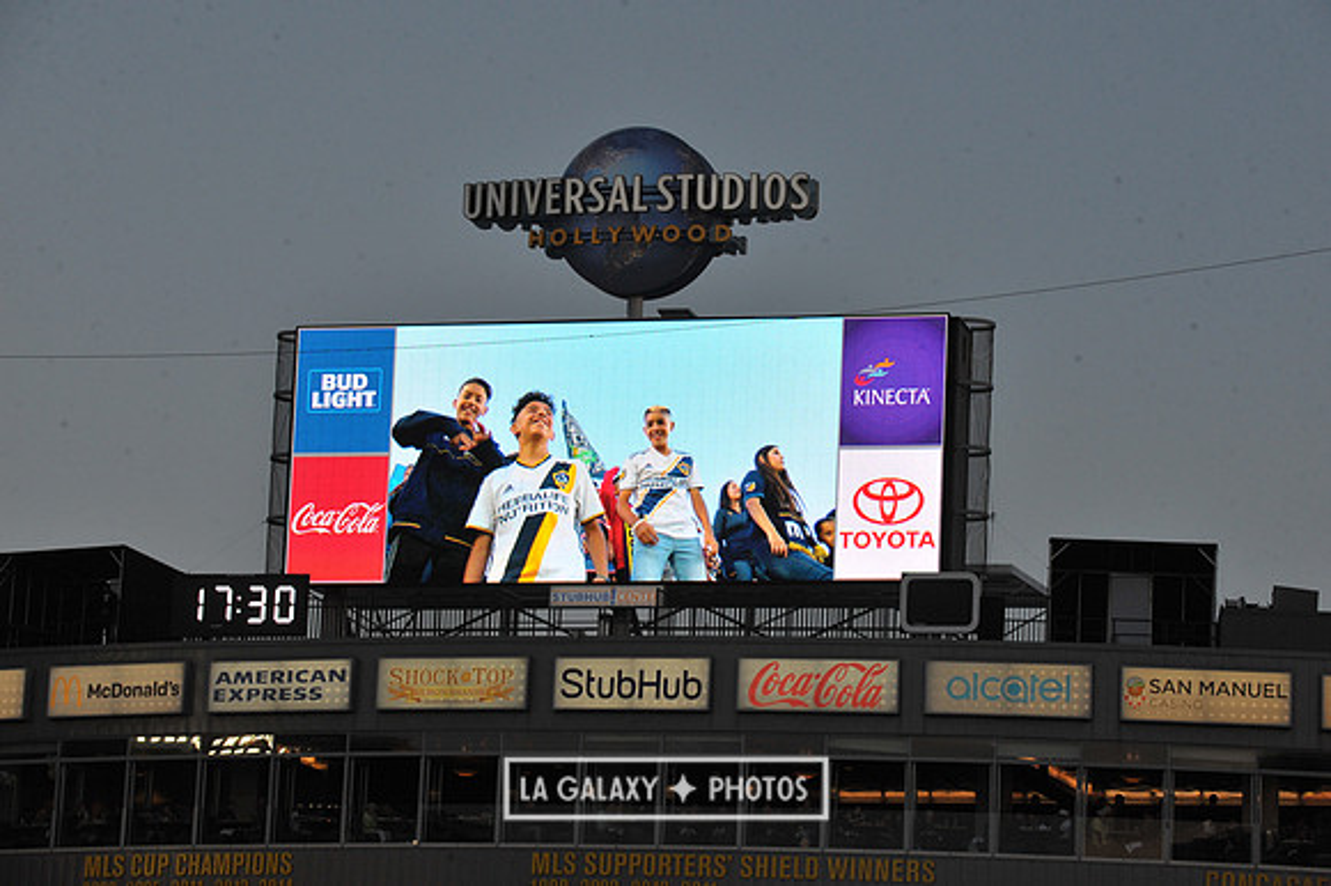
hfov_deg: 14.7
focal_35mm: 140
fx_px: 5173
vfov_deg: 9.8
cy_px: 443
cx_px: 666
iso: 1250
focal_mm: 140
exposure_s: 1/500
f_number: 11
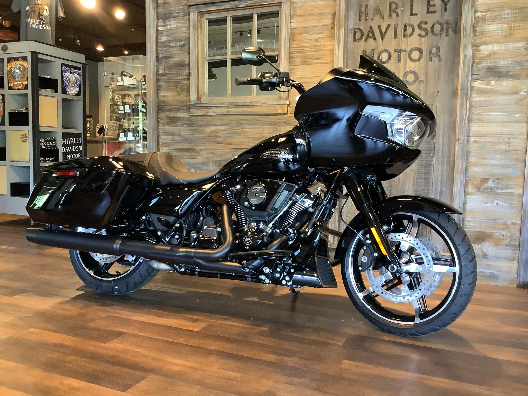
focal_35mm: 31
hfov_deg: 58.4
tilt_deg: -7.5
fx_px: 473
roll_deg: -1.7
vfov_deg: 45.4
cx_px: 264
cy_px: 198
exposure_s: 1/50
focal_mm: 3.3
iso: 200
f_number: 2.4
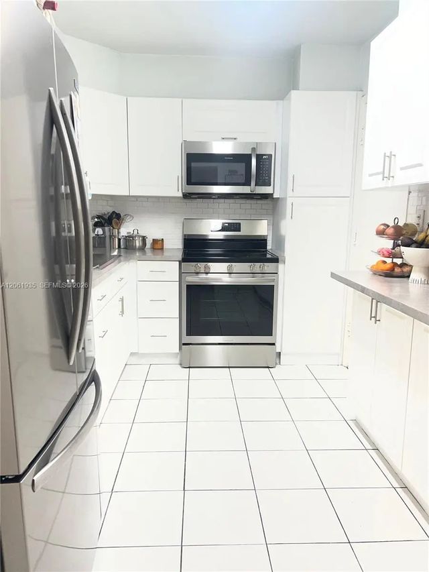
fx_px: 430
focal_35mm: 26
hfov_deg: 53.1
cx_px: 214
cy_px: 286
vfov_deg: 67.3
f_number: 1.5
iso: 100
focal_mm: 5.7
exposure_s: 1/120
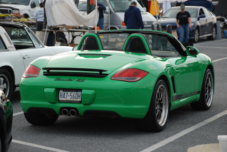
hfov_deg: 16.0
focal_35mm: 128
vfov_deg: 10.8
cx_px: 114
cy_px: 76
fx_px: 805
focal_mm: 85
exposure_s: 1/125
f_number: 5.6
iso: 100
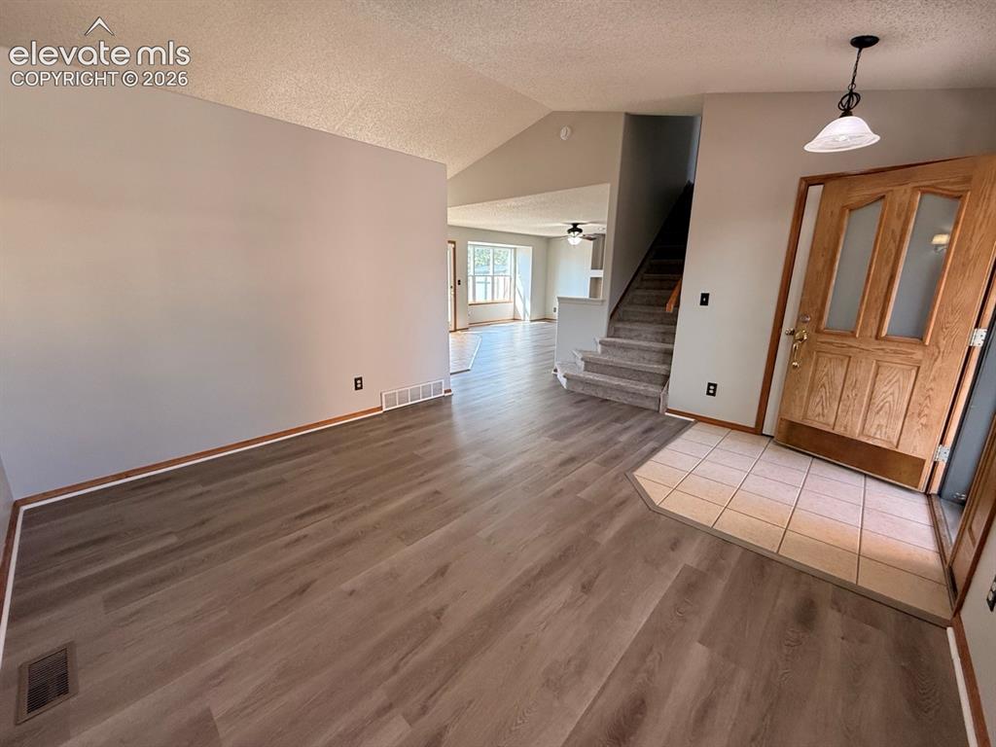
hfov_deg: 102.1
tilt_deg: -13.6
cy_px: 374
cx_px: 498
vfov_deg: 85.7
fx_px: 403
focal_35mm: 14
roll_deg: -0.6
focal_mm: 2.22
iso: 160
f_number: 2.2
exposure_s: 1/120
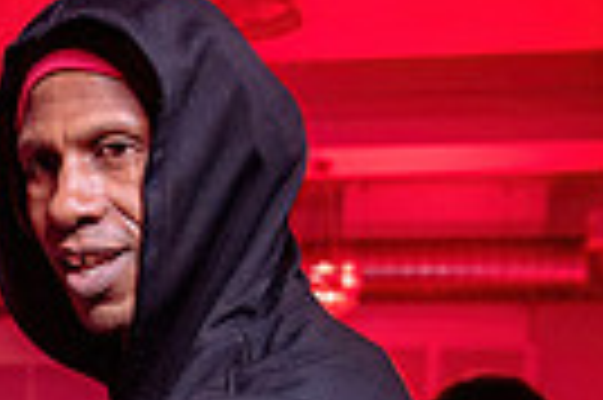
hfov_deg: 17.2
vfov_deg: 11.3
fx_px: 1924
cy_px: 652
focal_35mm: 115
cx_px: -71
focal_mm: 24
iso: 800
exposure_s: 1/60
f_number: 3.2
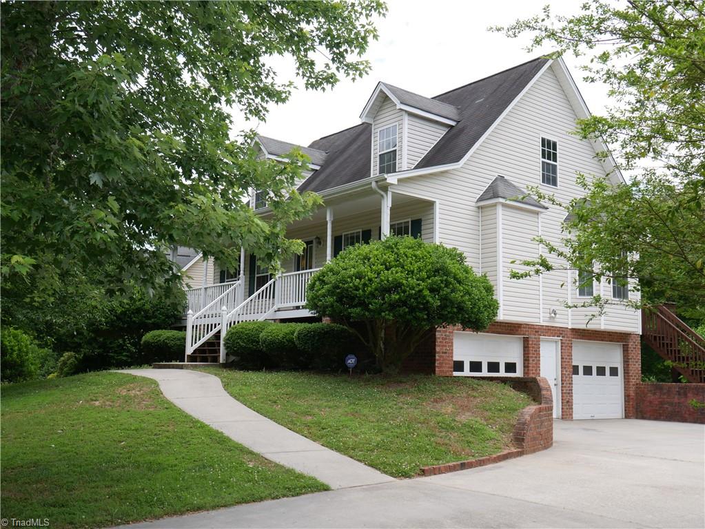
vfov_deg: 37.7
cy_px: 264
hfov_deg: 49.0
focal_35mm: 38
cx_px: 352
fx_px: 774
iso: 200
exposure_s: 1/320
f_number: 7.1
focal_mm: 19
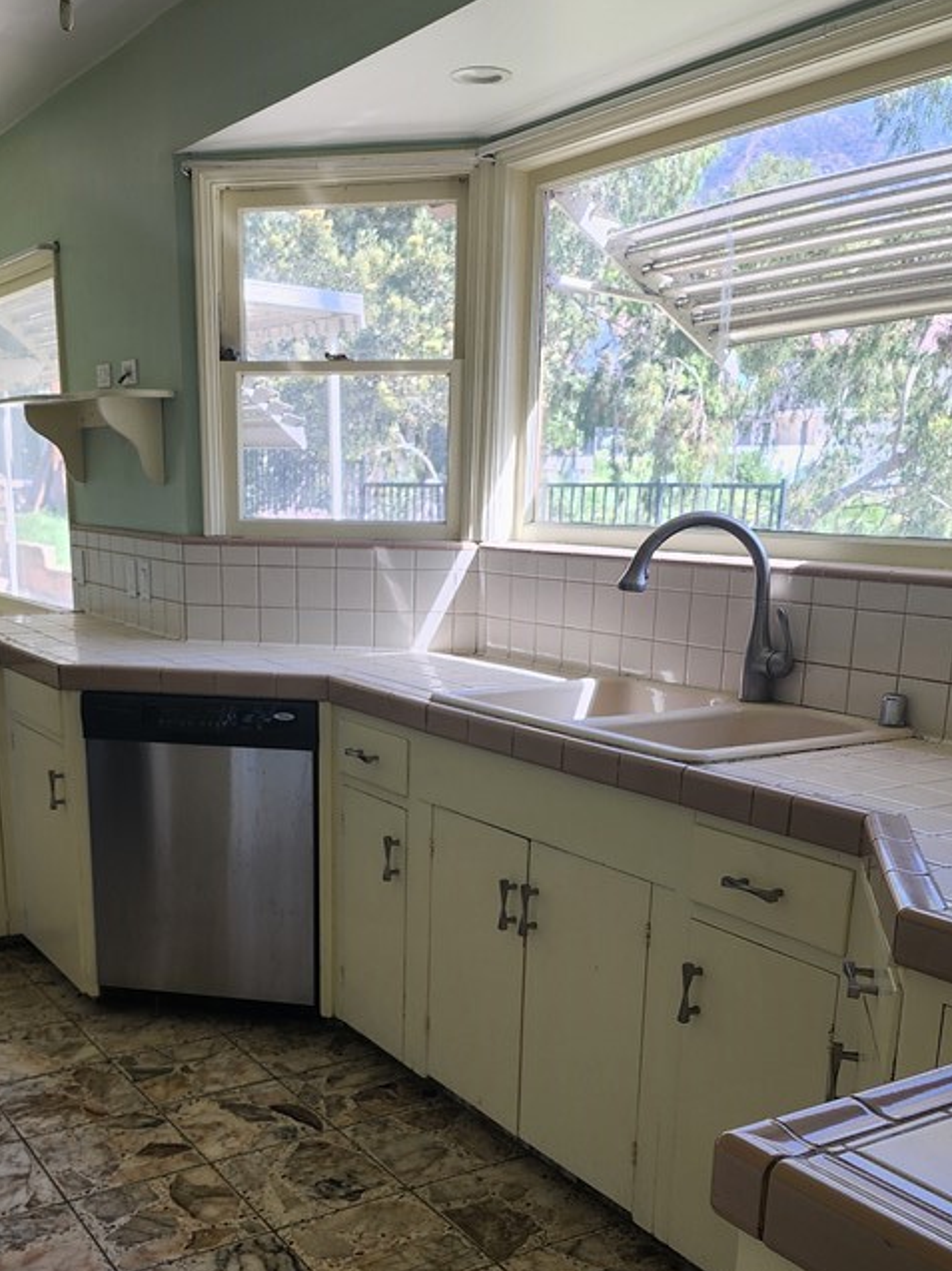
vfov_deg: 49.4
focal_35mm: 37
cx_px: 331
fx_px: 1358
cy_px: 838
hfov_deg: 38.3
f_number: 1.8
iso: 50
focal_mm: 6.4
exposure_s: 1/180
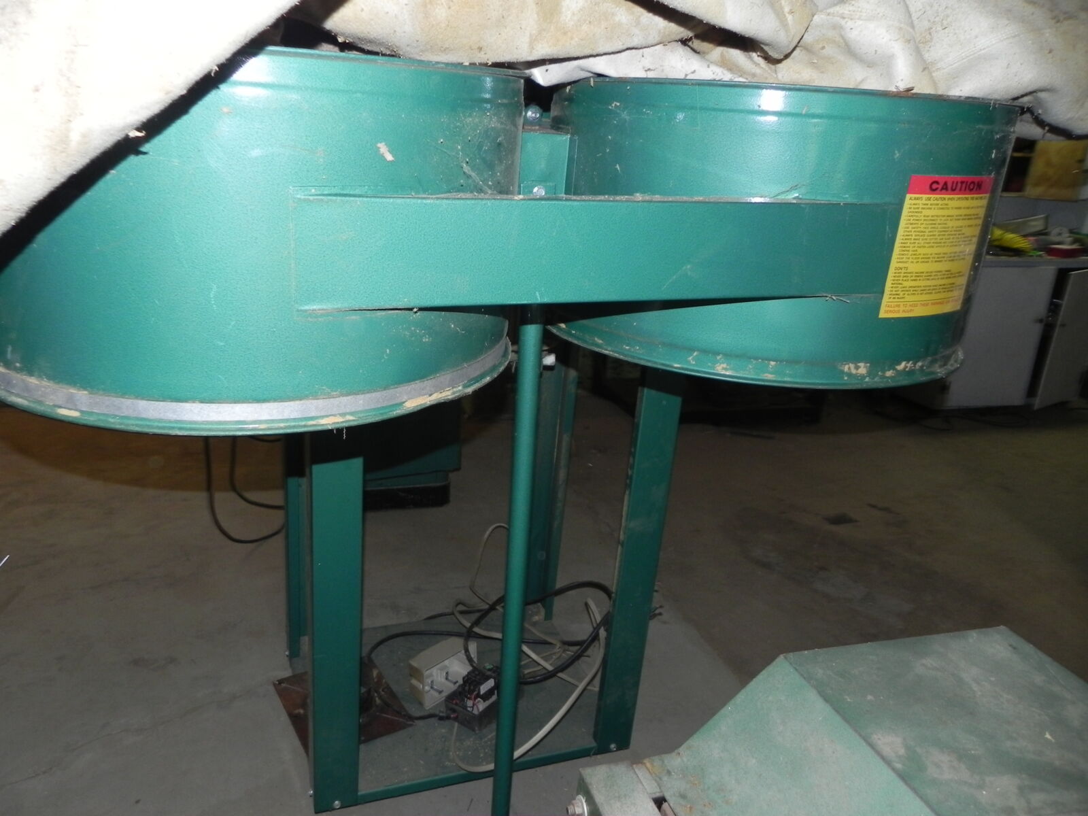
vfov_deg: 53.1
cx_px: 544
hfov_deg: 67.3
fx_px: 817
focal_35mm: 26
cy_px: 408
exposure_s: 1/30
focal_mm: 4.6
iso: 200
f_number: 2.8
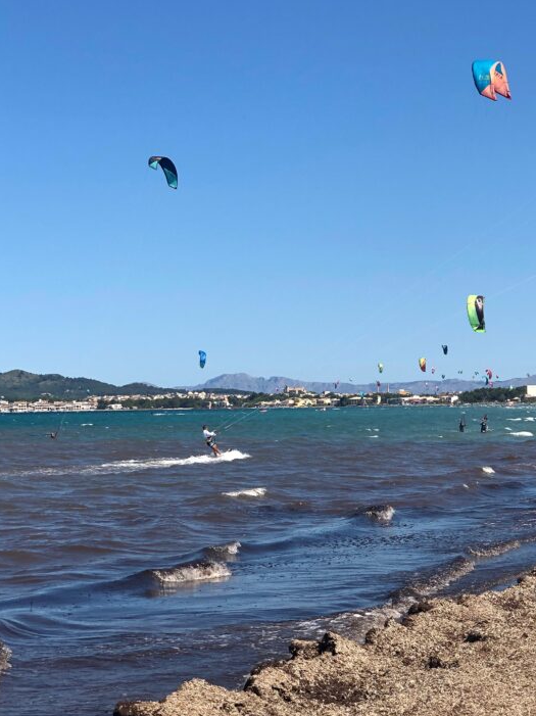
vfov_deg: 25.6
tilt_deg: +3.1
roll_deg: +1.4
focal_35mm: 76
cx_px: 356
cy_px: 309
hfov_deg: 19.3
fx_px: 1570
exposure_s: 1/1389
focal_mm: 6
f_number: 2.4
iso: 16
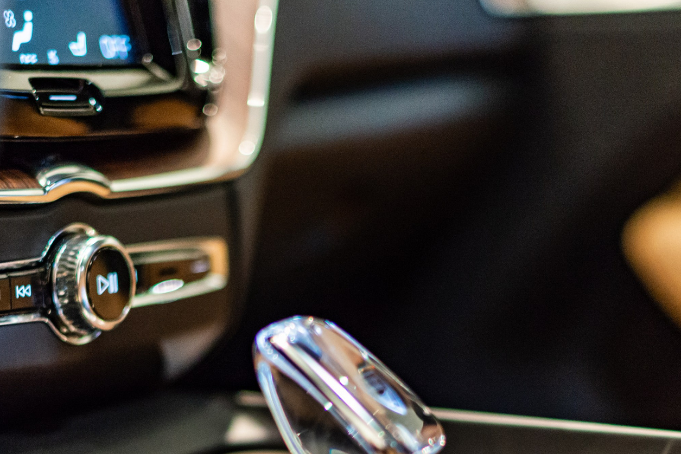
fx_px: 1930
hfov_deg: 20.0
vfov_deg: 13.3
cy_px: 426
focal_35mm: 102
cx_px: 334
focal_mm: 50
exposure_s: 1/80
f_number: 1.4
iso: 2500
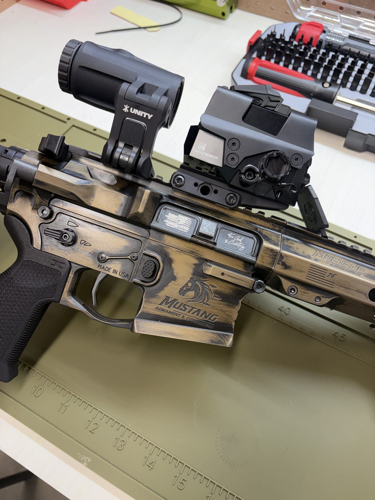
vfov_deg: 67.3
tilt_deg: -55.8
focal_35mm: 26
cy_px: 250
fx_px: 376
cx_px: 188
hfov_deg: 53.1
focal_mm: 5.96
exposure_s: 1/120
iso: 80
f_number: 1.6
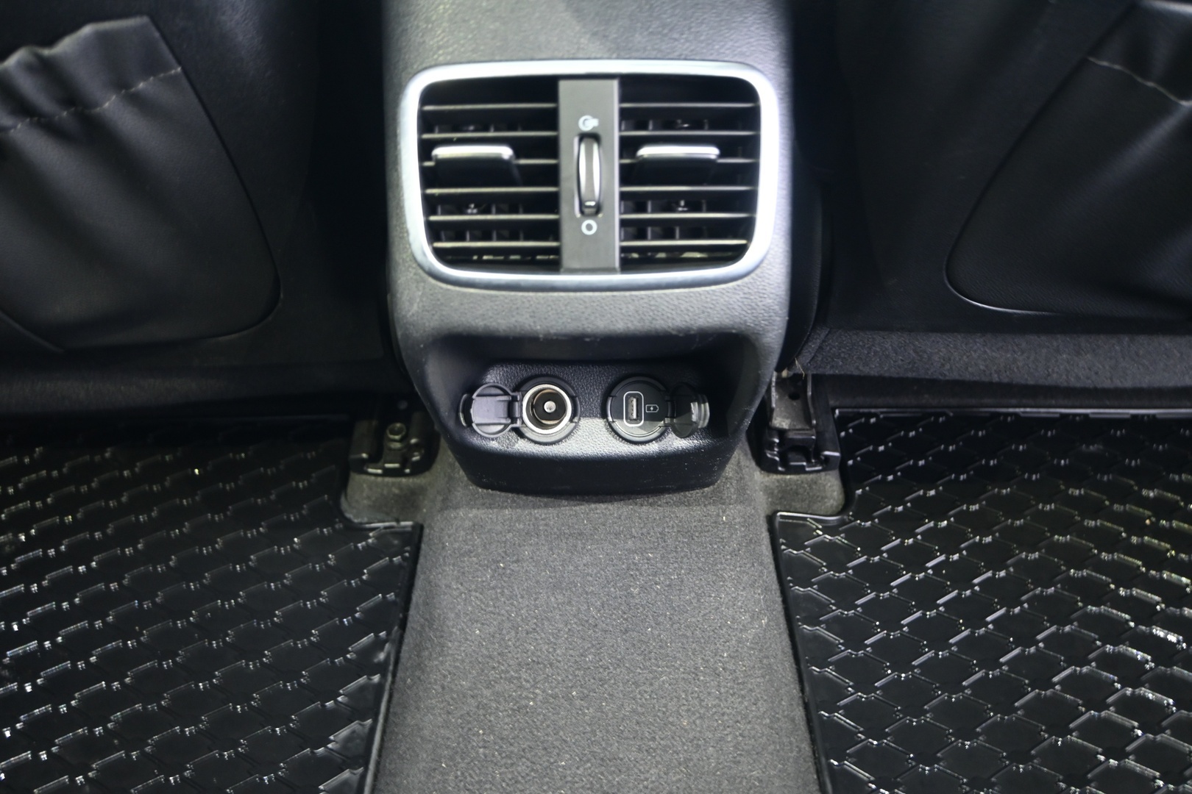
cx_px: 596
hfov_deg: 61.9
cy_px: 397
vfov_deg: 43.6
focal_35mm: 30
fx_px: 993
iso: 1000
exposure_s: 1.6
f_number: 3.8
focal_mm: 20
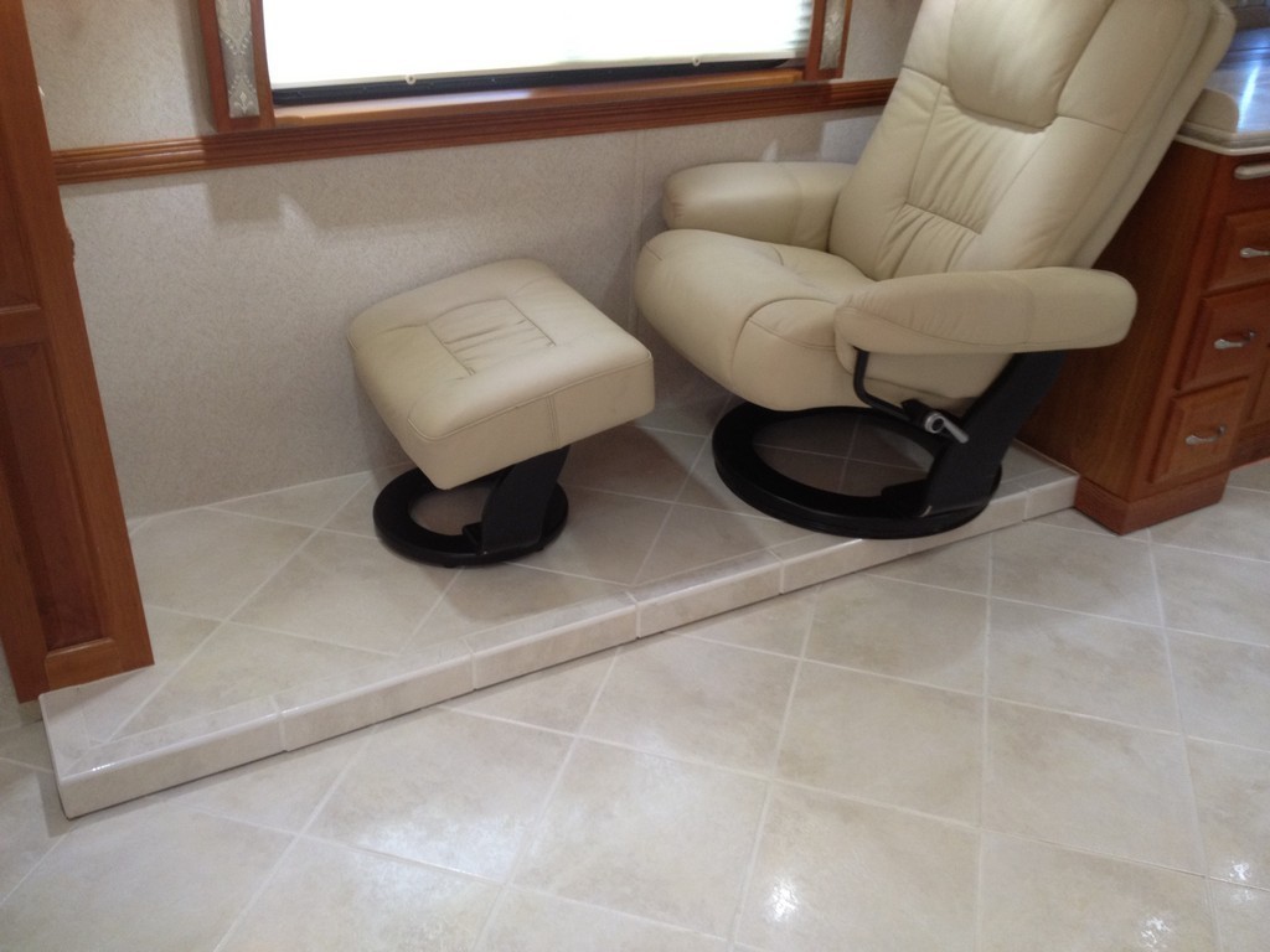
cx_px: 635
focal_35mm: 35
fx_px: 1284
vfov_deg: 40.7
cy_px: 476
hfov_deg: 52.6
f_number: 2.4
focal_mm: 4.28
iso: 125
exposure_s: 1/20
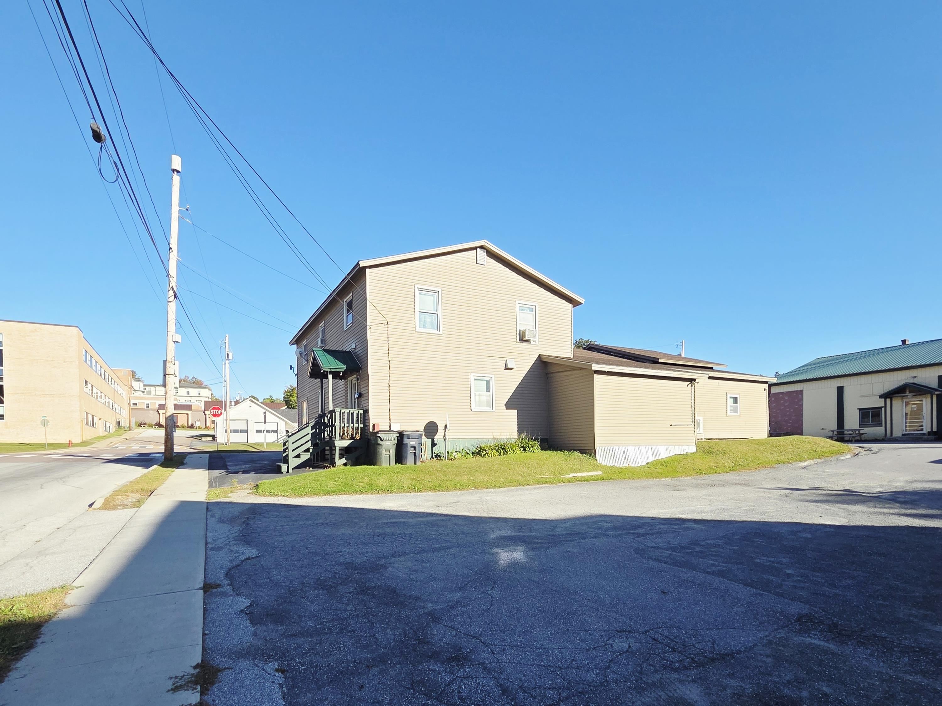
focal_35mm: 13
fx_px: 354
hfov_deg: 106.2
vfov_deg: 89.9
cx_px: 471
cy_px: 353
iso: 64
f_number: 2.2
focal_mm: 2.2
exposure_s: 1/2000
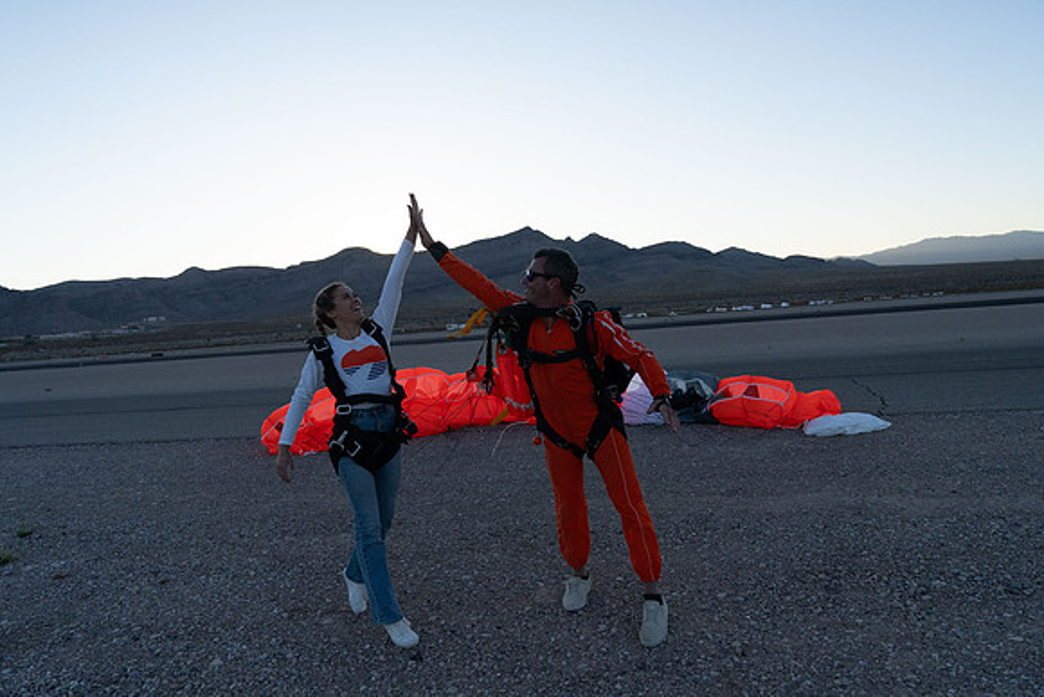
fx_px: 696
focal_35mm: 24
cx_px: 522
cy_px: 348
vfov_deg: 53.2
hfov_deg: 73.7
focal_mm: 24
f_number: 5.6
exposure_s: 1/2000
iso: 1250
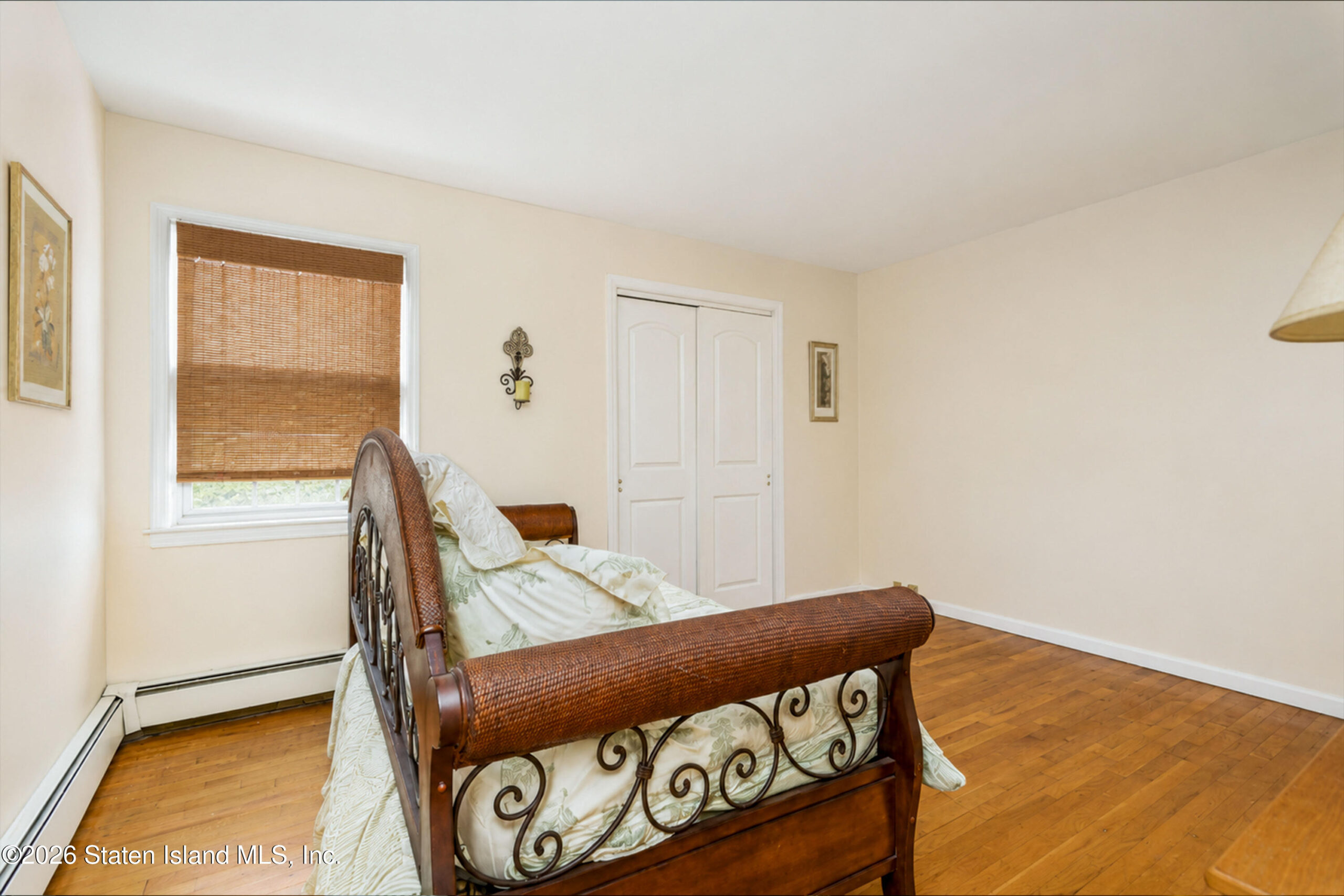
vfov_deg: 73.8
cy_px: 448
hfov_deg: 96.7
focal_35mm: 16
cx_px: 672
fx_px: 597
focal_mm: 16
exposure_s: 1/3
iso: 64
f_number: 4
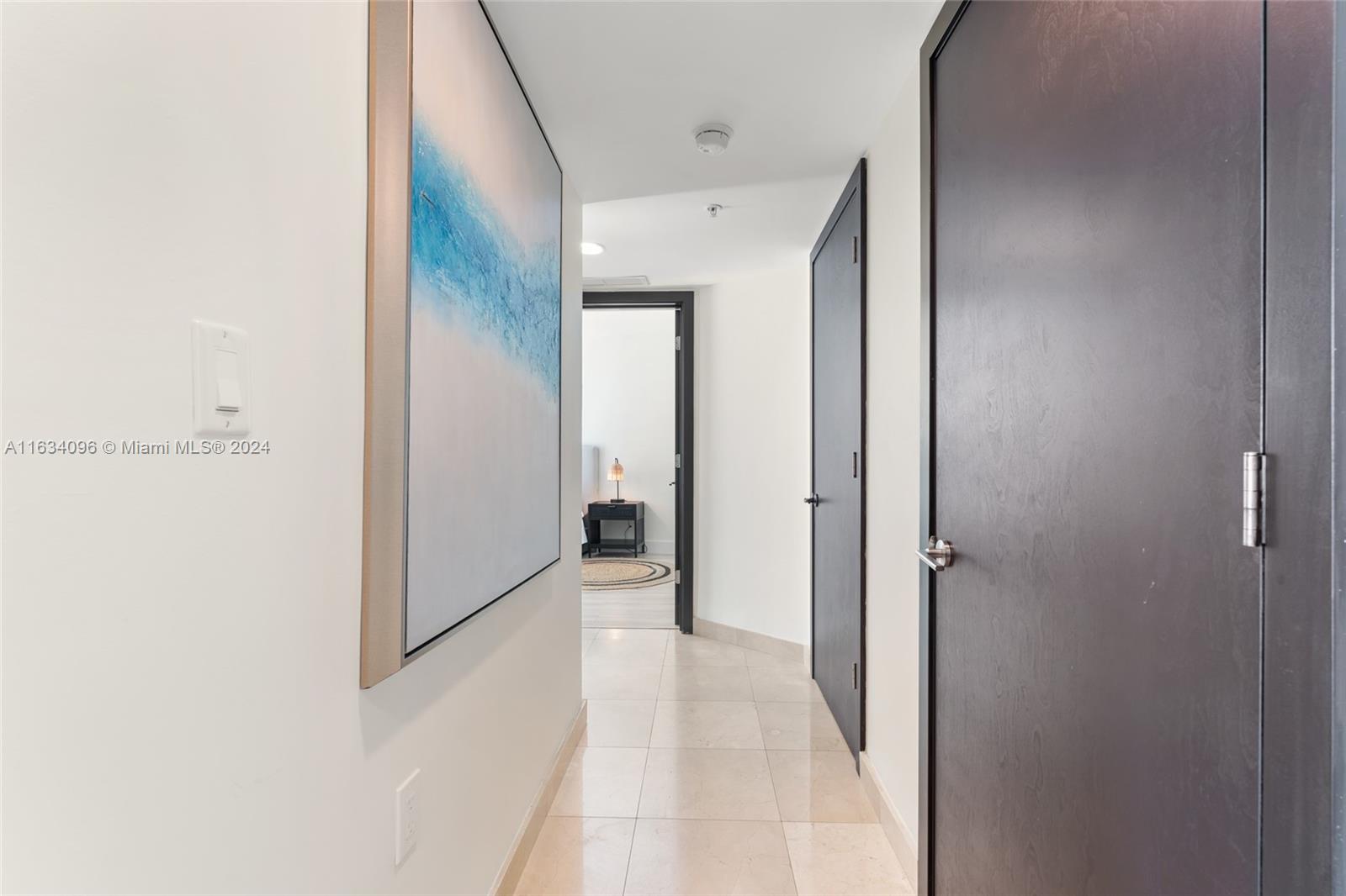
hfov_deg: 95.0
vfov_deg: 72.0
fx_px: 617
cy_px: 448
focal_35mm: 16
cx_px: 673
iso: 250
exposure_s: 1/1.25
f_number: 9
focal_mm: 16.5
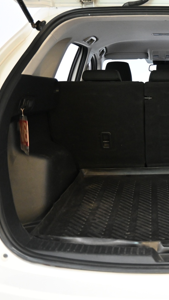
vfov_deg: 49.0
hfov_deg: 27.1
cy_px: 150
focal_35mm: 41
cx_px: 170
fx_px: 330
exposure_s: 1/30
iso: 2200
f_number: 3.5
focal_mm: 17.5
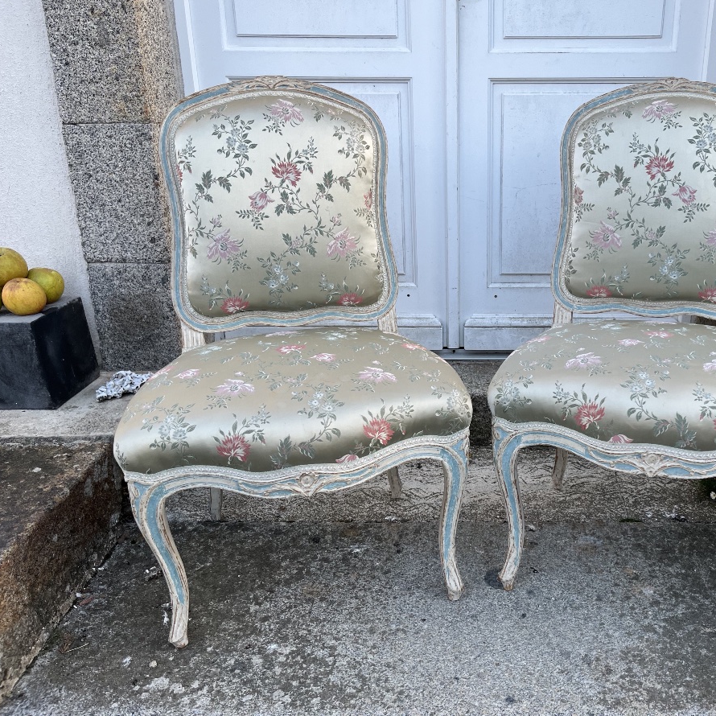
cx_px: 471
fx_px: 725
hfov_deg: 51.6
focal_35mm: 31
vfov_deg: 52.5
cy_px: 355
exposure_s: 1/289
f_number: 1.6
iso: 40
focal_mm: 5.1
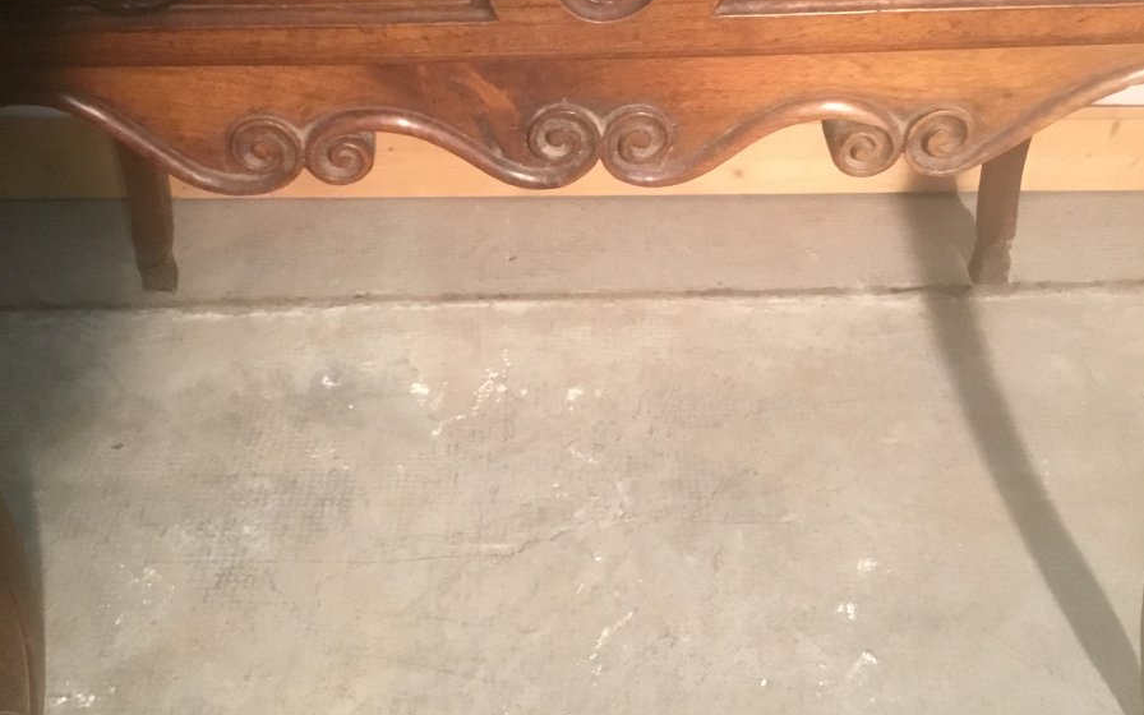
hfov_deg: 45.3
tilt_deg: -43.3
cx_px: 573
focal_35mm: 44
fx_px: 1372
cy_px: 359
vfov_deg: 29.2
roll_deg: +1.3
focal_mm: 3.3
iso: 200
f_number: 2.4
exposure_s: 1/20
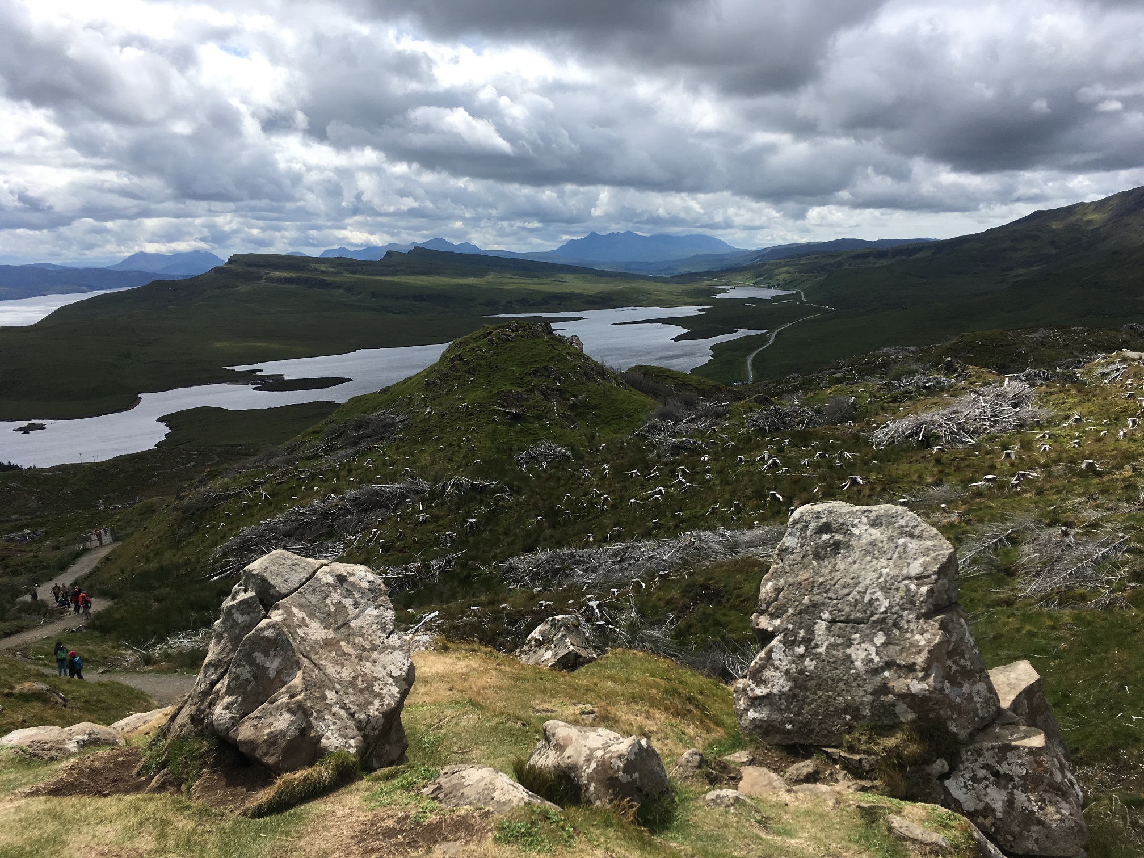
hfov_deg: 61.7
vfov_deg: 48.2
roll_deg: +1.7
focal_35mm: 29
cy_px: 429
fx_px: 958
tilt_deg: -10.0
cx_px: 572
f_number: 2.2
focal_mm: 4.15
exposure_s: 1/1972
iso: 25
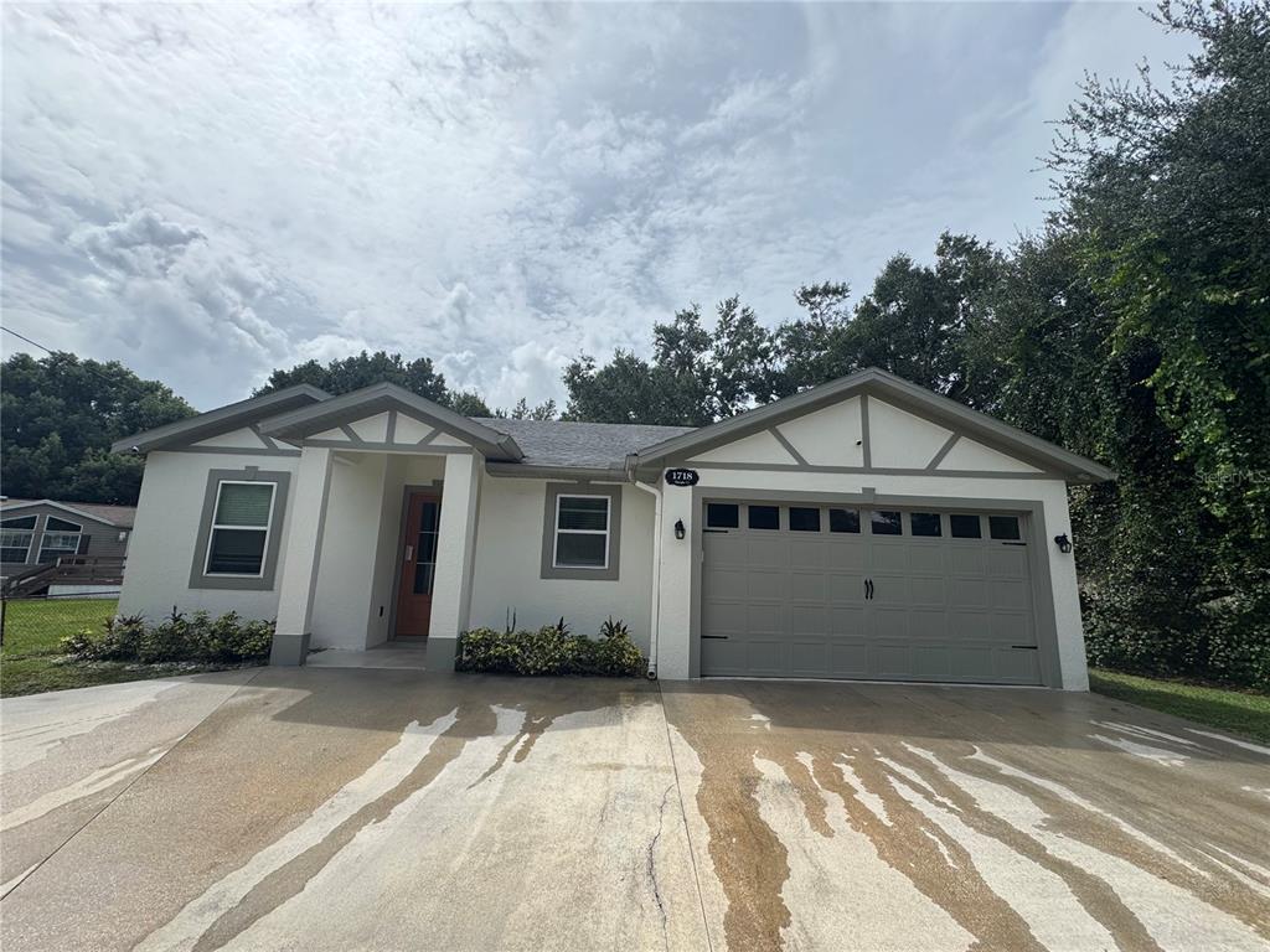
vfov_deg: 85.7
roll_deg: -2.4
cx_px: 635
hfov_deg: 102.1
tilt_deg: +9.3
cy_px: 476
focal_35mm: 14
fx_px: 514
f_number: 2.2
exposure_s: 1/2674
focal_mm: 2.22
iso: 40
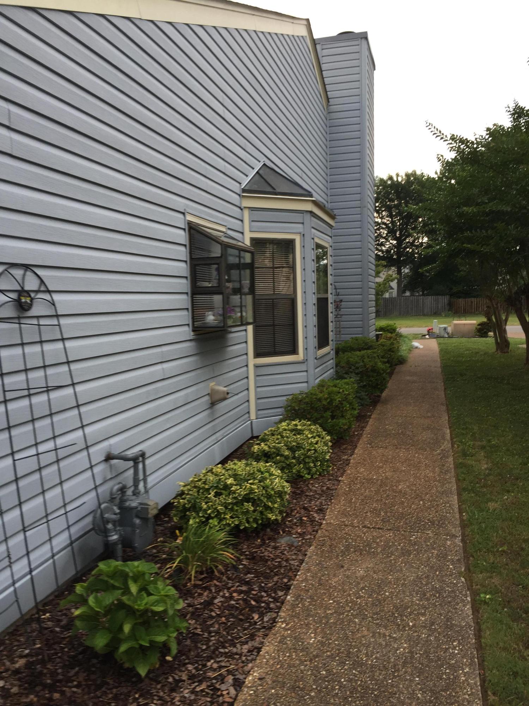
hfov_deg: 48.2
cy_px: 353
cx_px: 264
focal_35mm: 29
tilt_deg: -5.5
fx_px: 591
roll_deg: -0.5
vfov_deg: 61.7
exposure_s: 1/120
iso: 32
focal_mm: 4.15
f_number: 2.2
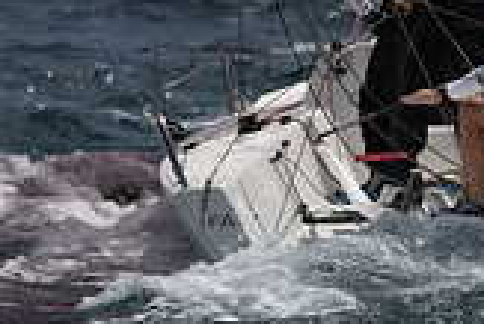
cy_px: -126
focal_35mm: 1239
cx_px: 618
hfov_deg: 1.7
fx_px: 16672
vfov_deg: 1.1
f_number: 6.3
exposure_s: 1/4000
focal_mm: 210
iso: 400
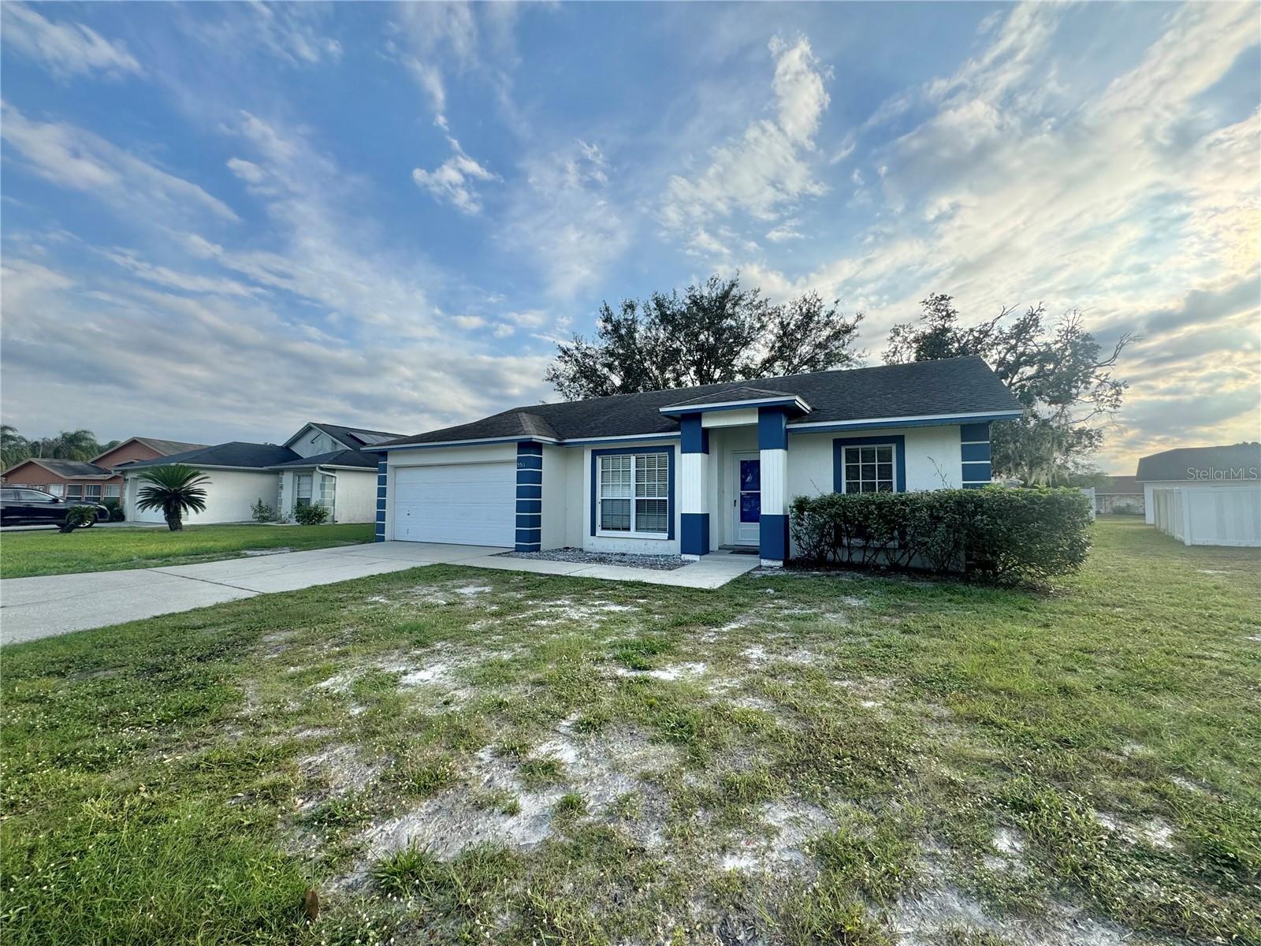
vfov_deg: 85.7
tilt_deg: +3.4
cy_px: 473
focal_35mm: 14
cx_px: 630
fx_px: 510
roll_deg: -0.4
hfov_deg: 102.1
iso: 50
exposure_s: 1/1094
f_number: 2.2
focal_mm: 2.22
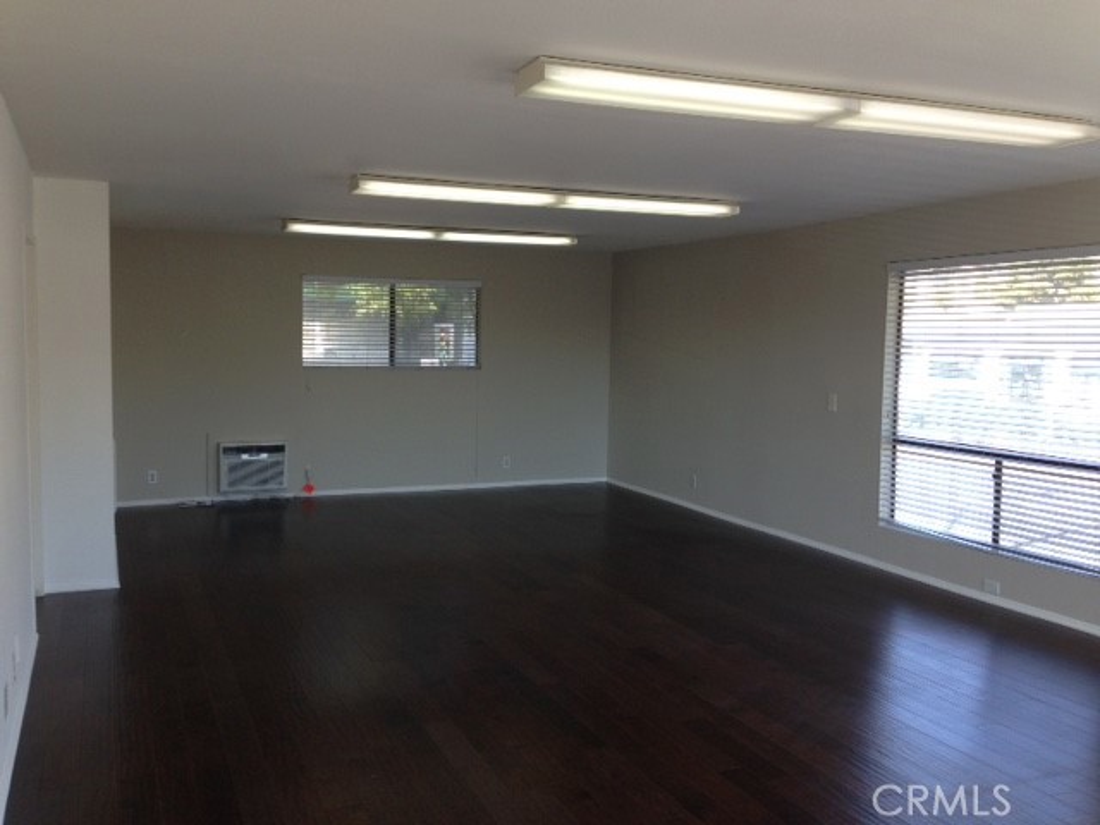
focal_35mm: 33
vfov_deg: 42.9
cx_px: 550
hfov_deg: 55.4
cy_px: 412
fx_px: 1049
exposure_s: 1/120
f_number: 2.4
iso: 50
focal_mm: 4.12
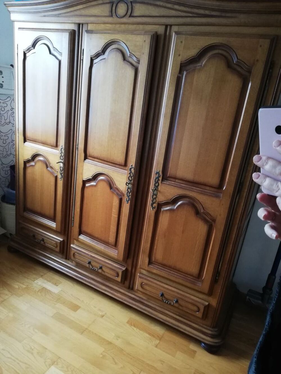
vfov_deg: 67.3
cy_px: 187
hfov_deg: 53.1
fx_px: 281
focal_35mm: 26
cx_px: 140
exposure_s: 1/25
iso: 500
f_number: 2.2
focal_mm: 3.81
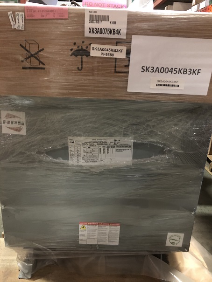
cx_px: 106
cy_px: 141
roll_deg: -2.6
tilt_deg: -17.2
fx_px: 229
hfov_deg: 49.8
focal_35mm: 28
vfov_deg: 63.4
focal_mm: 4
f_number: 1.8
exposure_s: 1/5
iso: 100
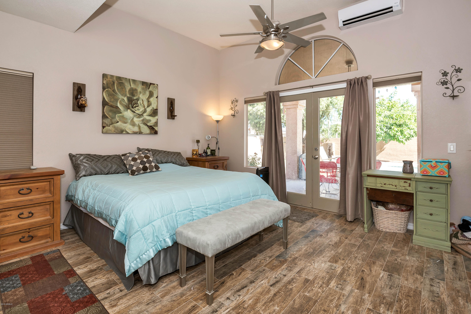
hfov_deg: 93.3
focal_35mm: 17
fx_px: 222
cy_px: 157
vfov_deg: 70.5
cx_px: 236
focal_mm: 17
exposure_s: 1/80
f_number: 7.1
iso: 400
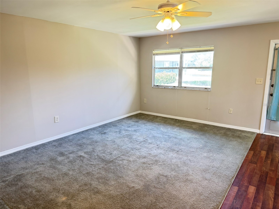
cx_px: 140
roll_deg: +0.4
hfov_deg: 71.6
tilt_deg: -11.5
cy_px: 104
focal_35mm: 24
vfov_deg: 56.8
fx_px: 193
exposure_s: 1/60
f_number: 1.78
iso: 250
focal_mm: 6.76
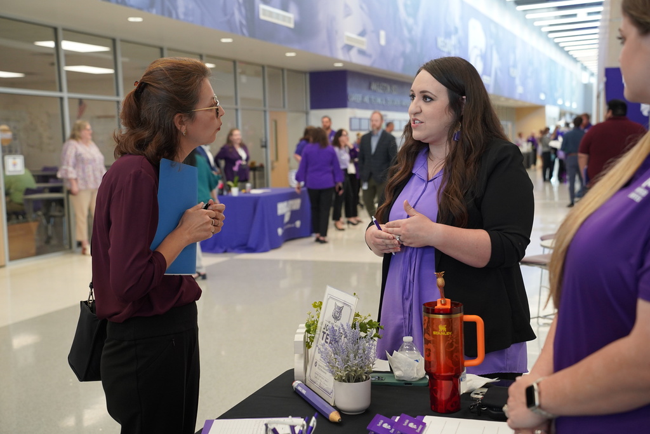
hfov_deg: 43.6
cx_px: 325
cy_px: 217
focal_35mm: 45
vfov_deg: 29.9
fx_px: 813
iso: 1600
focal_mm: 45
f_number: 4
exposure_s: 1/160
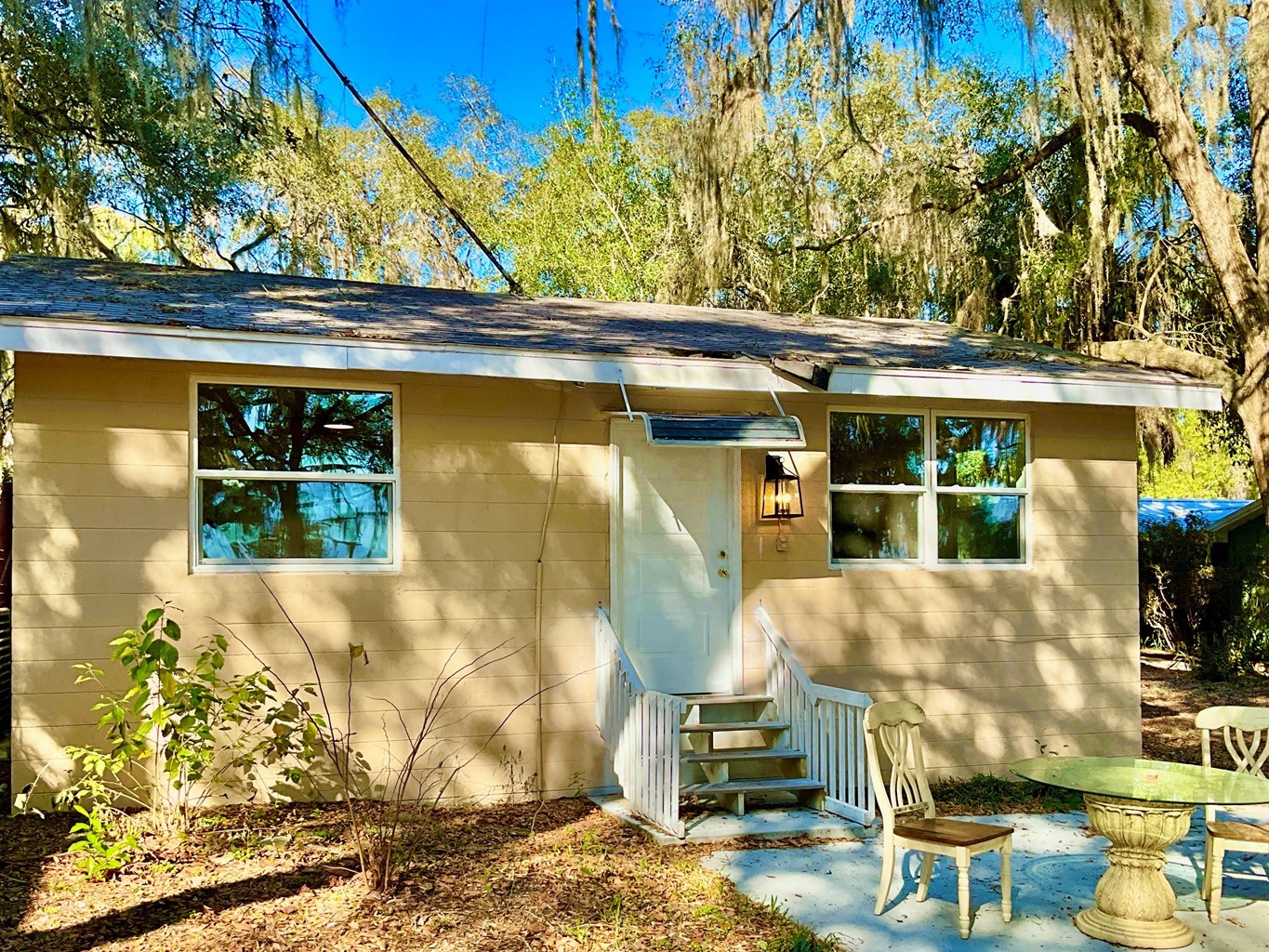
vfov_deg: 41.7
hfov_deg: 54.0
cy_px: 556
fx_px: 1247
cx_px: 626
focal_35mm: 34
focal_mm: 3
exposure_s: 1/435
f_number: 1.8
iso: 25
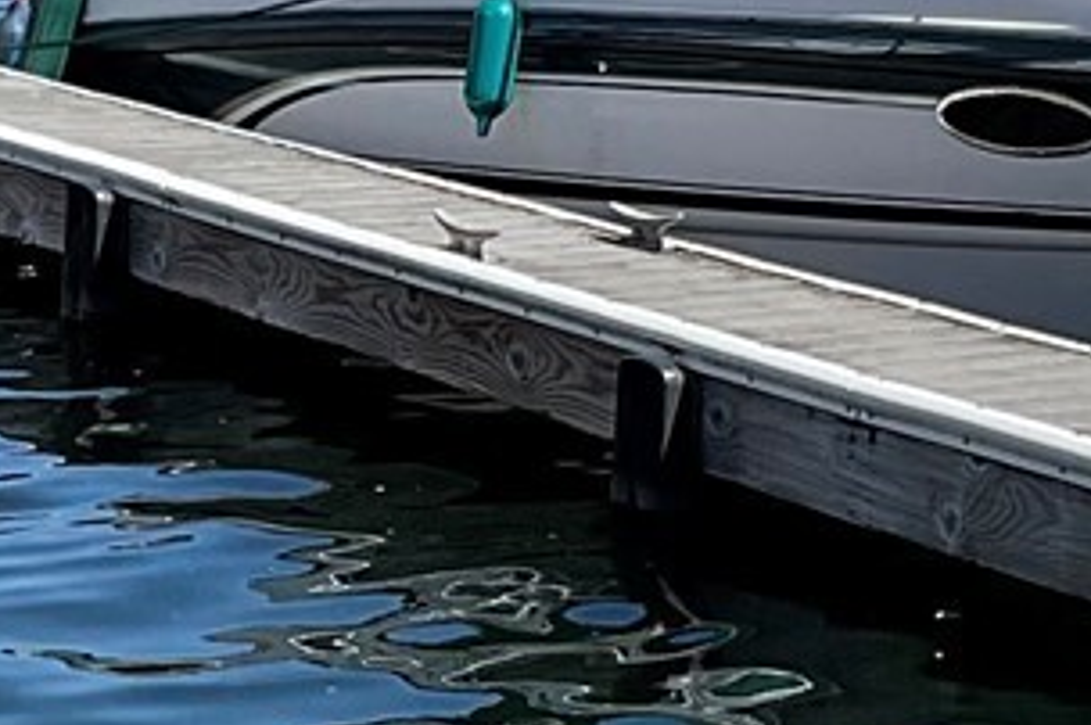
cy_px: 567
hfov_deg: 12.9
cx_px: 330
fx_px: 4813
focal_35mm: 159
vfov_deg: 8.6
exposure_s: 1/1626
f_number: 1.8
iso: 16
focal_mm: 3
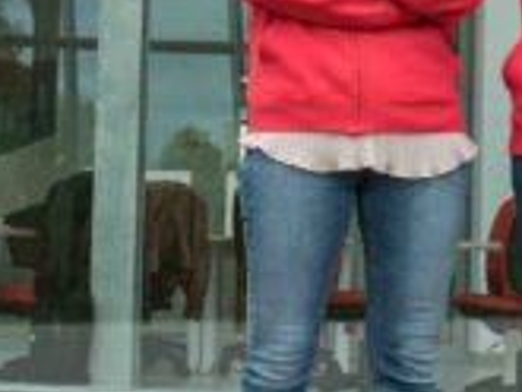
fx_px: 2384
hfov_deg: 12.4
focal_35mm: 158
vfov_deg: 9.4
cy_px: 96
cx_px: 35
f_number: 5.6
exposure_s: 1/160
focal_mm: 17
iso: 200
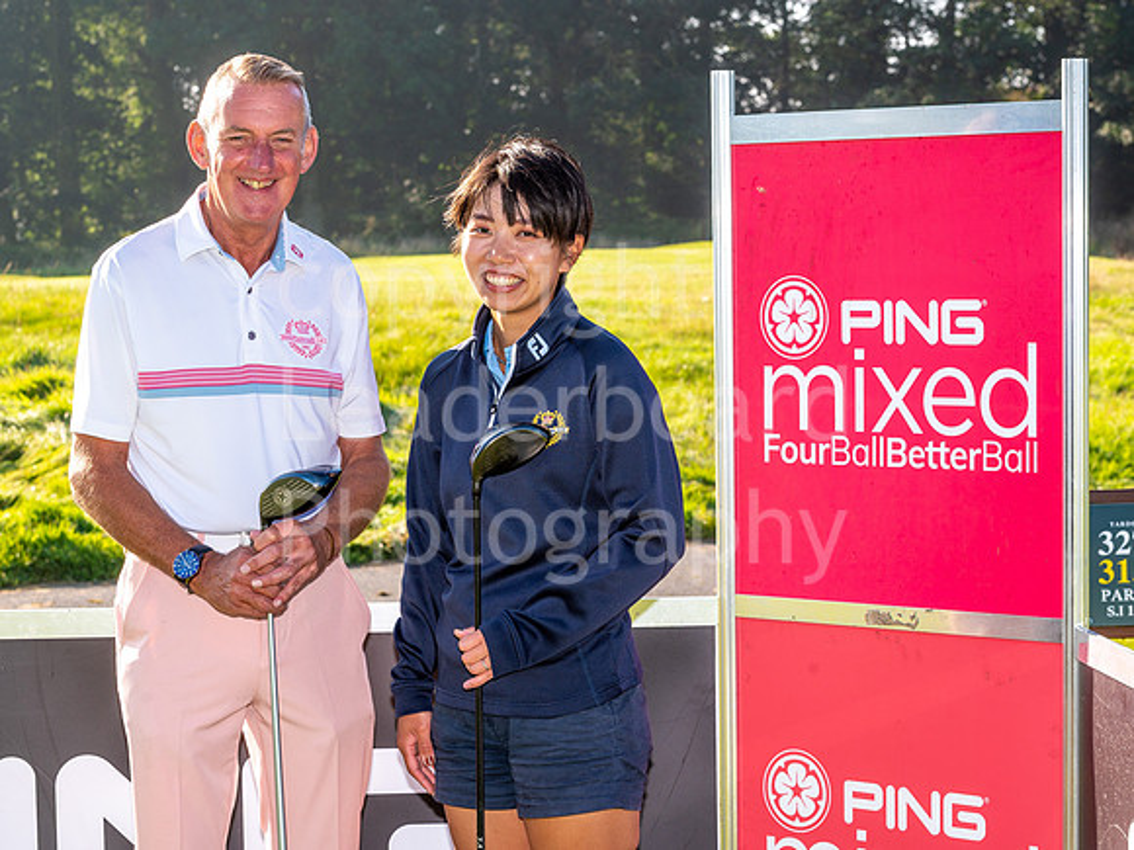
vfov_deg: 15.0
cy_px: 425
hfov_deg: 20.0
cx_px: 577
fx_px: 3222
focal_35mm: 98
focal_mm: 86
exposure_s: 1/200
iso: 200
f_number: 10
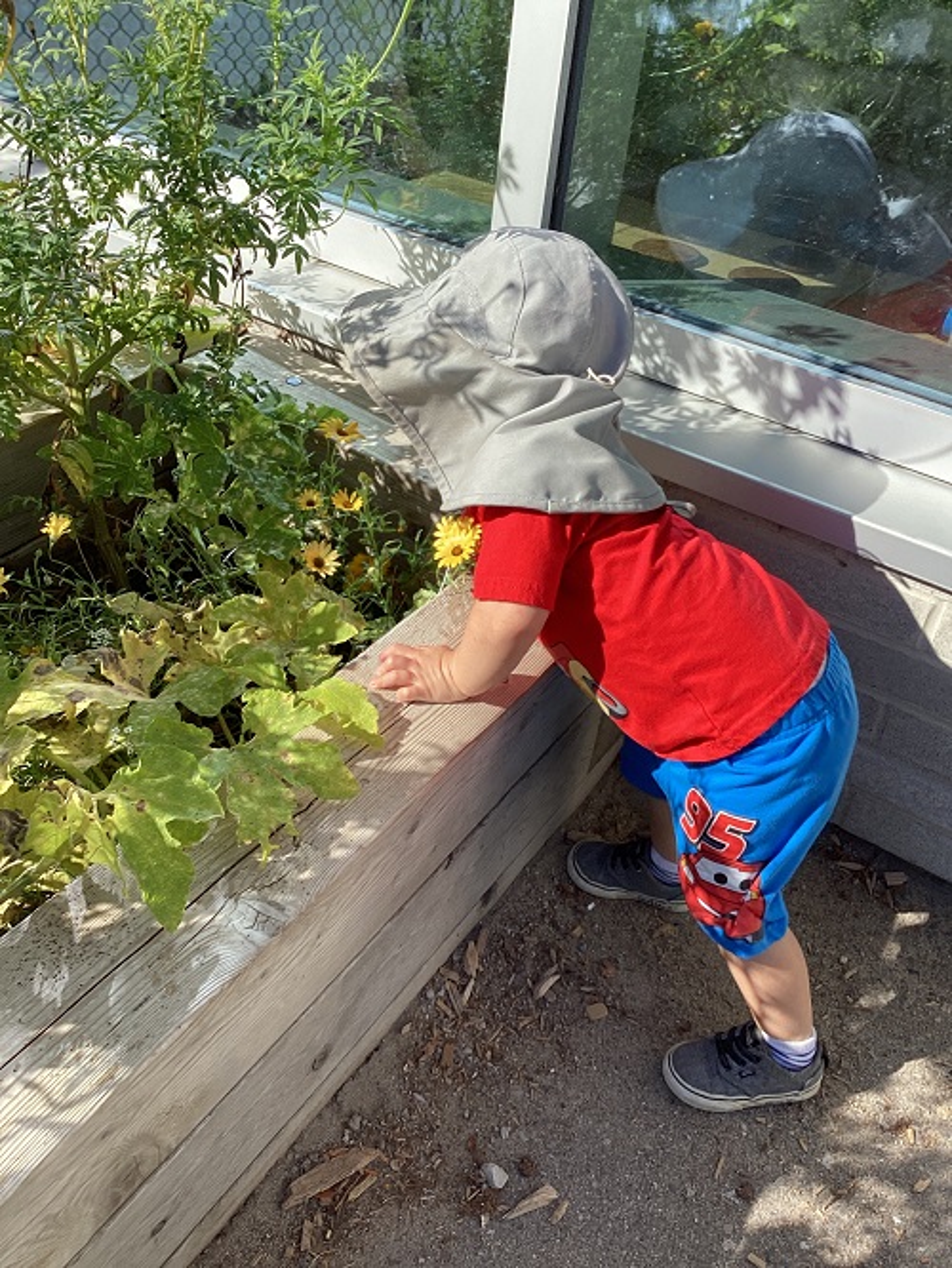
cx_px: 476
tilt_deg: -37.3
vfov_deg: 58.3
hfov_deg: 45.5
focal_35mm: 31
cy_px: 634
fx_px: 1136
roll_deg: -6.4
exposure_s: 1/570
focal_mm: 3.3
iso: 25
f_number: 2.4
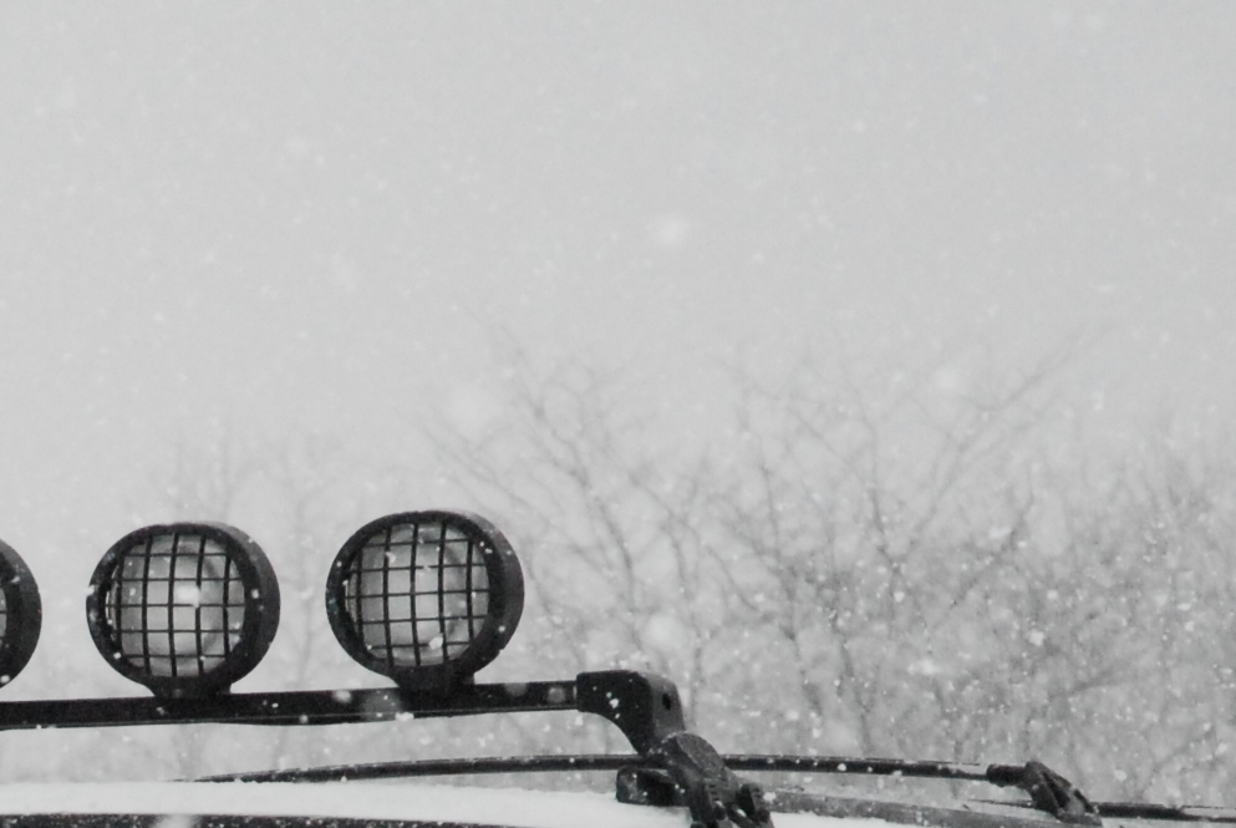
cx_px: -210
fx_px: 12067
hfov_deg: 5.8
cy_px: 1591
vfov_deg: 3.9
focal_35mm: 351
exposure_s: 1/2000
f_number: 6.3
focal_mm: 60
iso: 1600
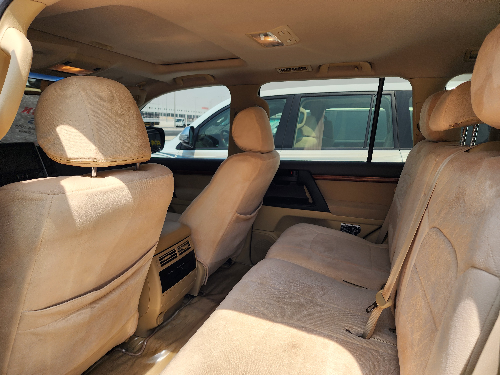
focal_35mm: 23
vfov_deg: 58.9
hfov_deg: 73.9
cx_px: 250
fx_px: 332
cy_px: 188
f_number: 1.8
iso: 12
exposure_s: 1/489
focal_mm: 6.4
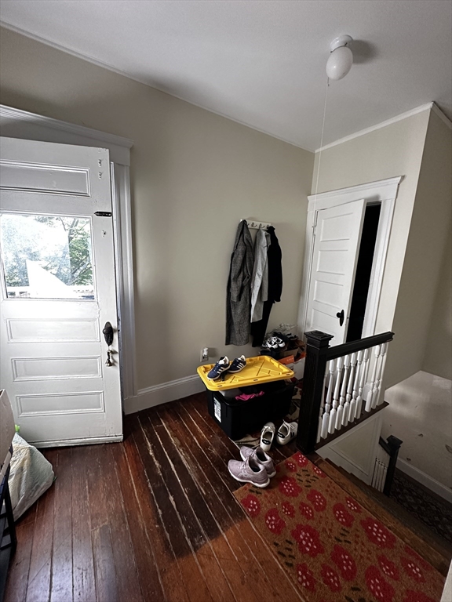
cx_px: 226
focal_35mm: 14
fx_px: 244
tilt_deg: -10.8
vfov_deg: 102.1
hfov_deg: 85.7
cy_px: 301
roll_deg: -2.2
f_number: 2.2
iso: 320
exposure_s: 1/60
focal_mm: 2.22
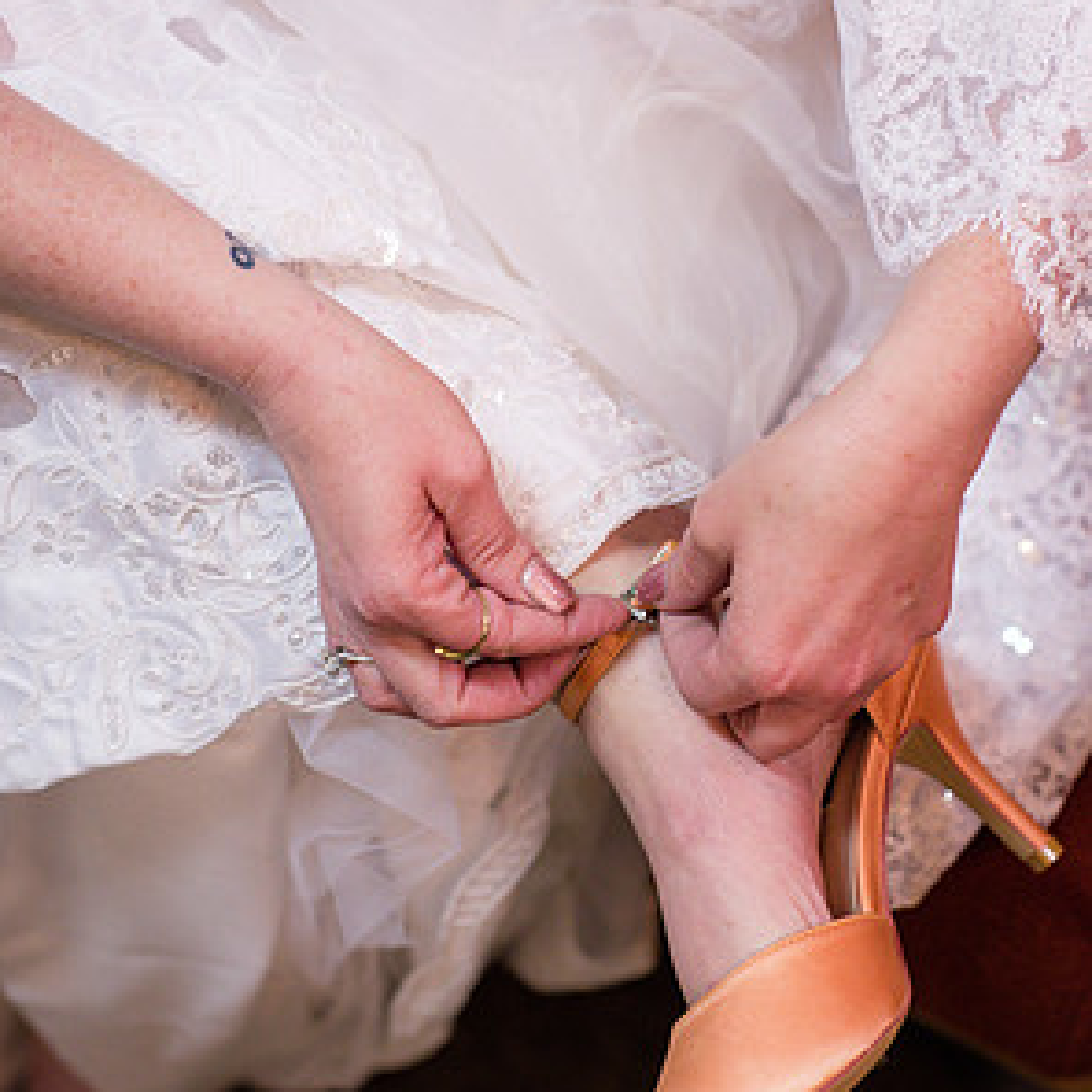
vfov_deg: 15.8
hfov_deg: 15.8
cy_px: 546
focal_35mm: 110
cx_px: 542
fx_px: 3926
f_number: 2.8
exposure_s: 1/125
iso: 1000
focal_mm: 85
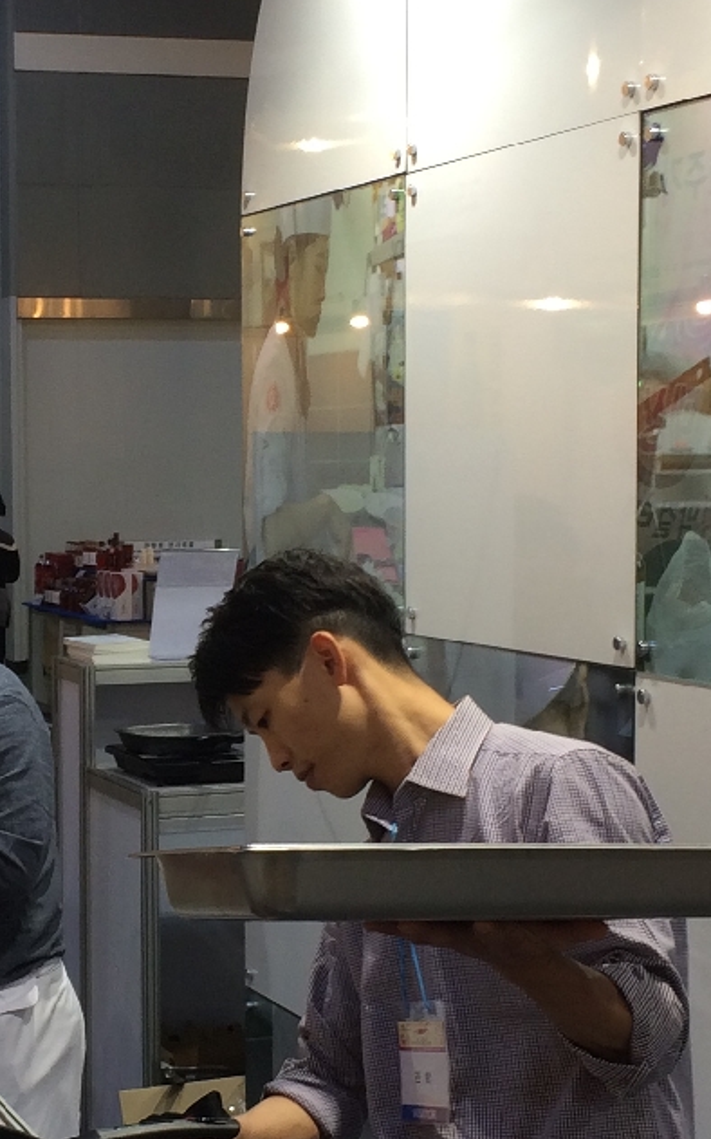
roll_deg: +1.1
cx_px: 72
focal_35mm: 78
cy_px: 662
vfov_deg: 26.4
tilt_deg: -6.6
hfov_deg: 16.5
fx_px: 2420
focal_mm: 4.15
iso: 40
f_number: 2.2
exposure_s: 1/30
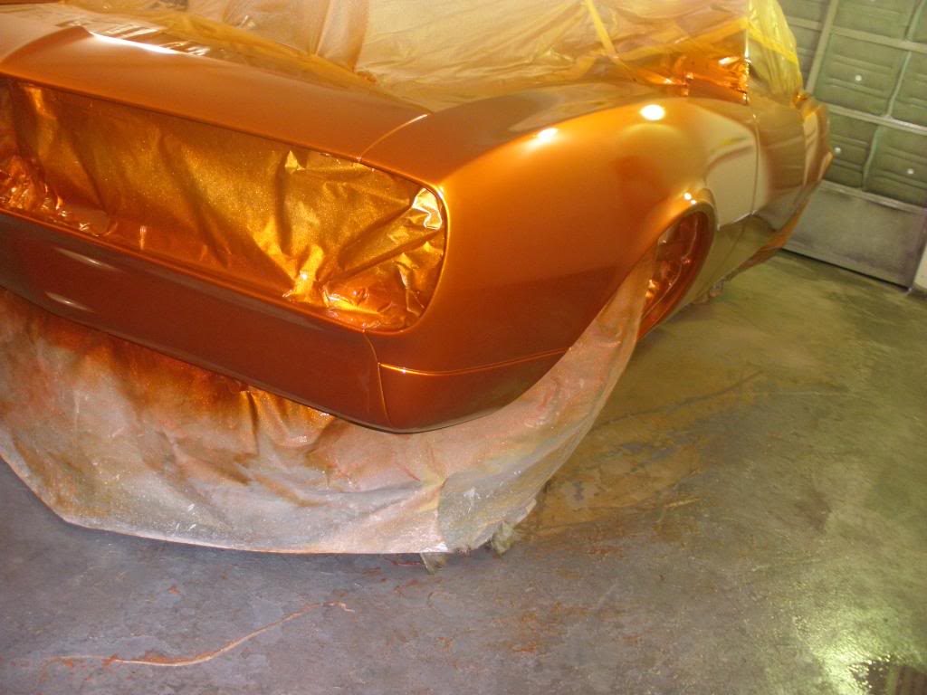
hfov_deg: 51.4
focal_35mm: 36
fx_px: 964
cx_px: 464
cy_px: 348
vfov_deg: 39.7
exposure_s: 1/30
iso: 320
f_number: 3.5
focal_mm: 6.3
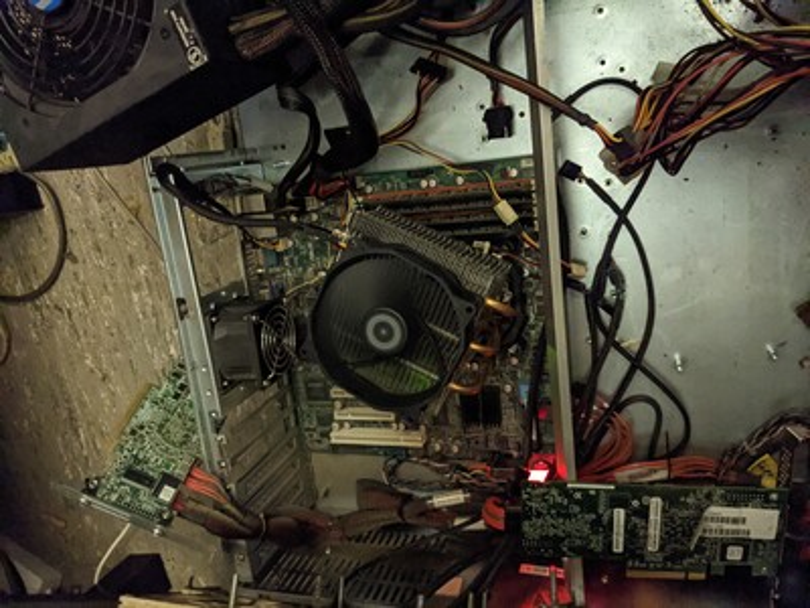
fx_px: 632
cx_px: 405
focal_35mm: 27
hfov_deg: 65.3
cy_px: 304
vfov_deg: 51.4
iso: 2417
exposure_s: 1/16.7
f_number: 1.73
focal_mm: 4.38
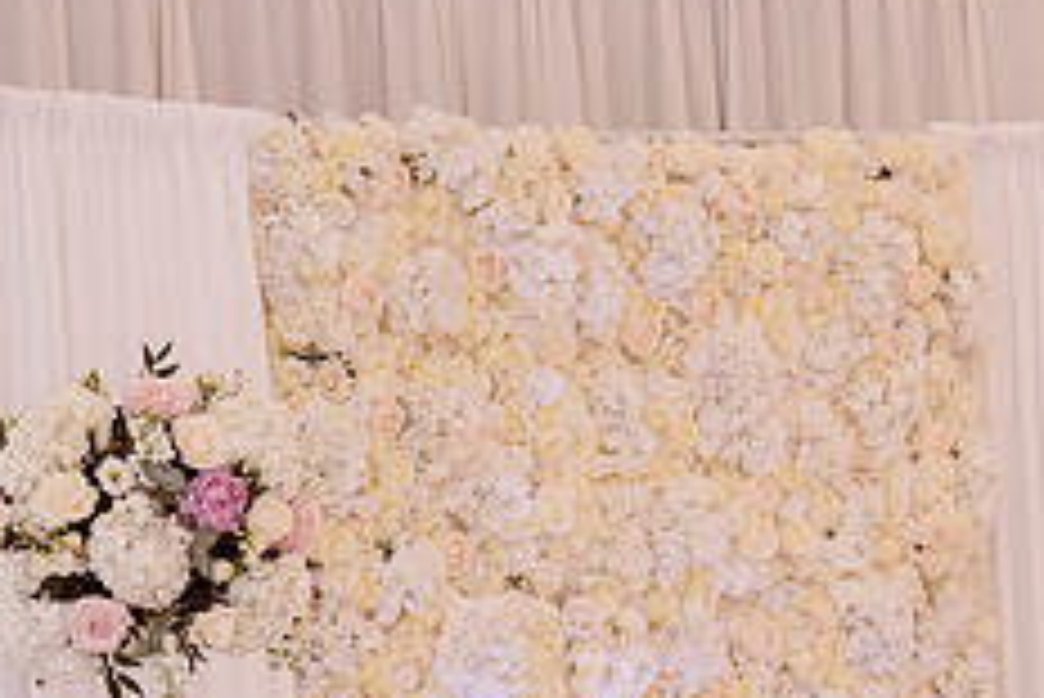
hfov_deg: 13.6
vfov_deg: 9.0
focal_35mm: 150
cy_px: 844
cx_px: 801
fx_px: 4353
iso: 320
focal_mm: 60
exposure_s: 1/250
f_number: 5.6
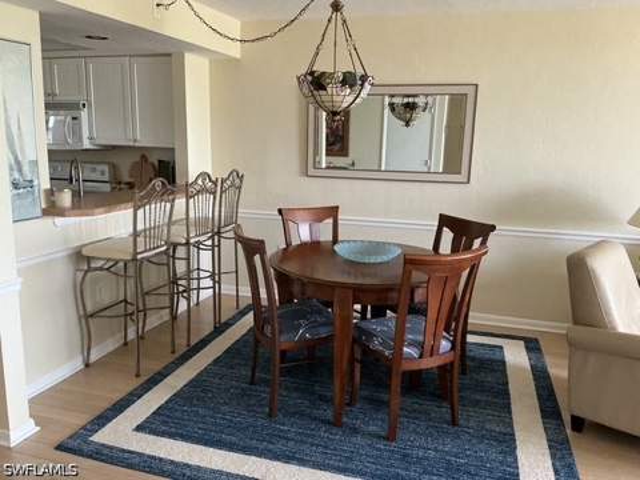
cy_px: 240
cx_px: 320
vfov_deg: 48.2
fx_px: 536
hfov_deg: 61.7
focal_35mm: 29
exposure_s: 1/60
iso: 160
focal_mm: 3
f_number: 1.8
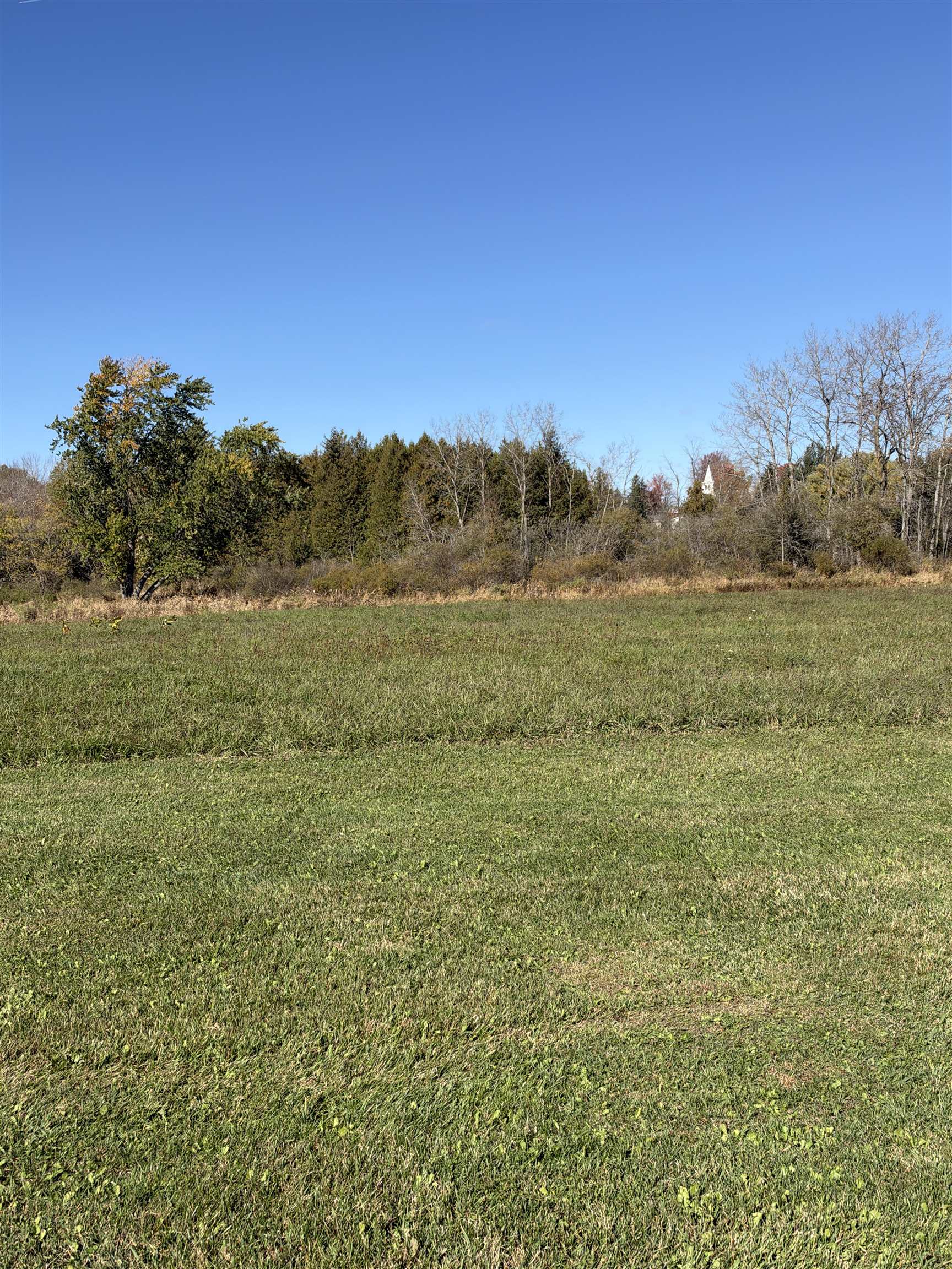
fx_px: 1283
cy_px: 634
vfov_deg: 52.6
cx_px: 476
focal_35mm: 35
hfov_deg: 40.7
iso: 64
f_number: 1.8
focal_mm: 6.93
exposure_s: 1/3891
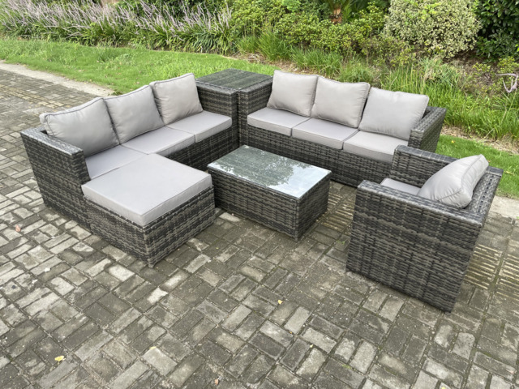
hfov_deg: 67.3
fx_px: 390
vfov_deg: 53.1
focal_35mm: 26
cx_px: 260
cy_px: 194
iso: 32
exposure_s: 1/282
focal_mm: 4.2
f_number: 1.6
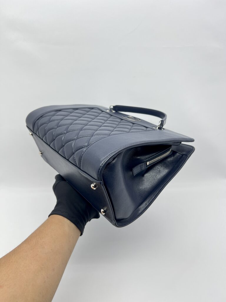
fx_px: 226
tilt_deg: -23.4
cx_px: 113
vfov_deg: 67.3
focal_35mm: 26
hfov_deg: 53.1
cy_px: 151
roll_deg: -0.8
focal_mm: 5.7
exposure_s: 1/100
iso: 40
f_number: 1.5
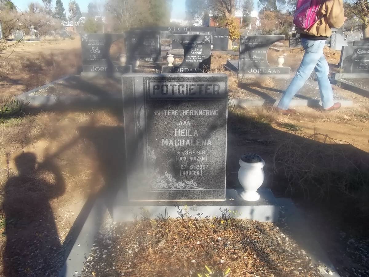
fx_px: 341
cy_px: 138
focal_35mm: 32
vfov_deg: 44.2
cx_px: 184
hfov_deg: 56.8
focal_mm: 5.7
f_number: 5.5
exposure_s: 1/200
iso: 80
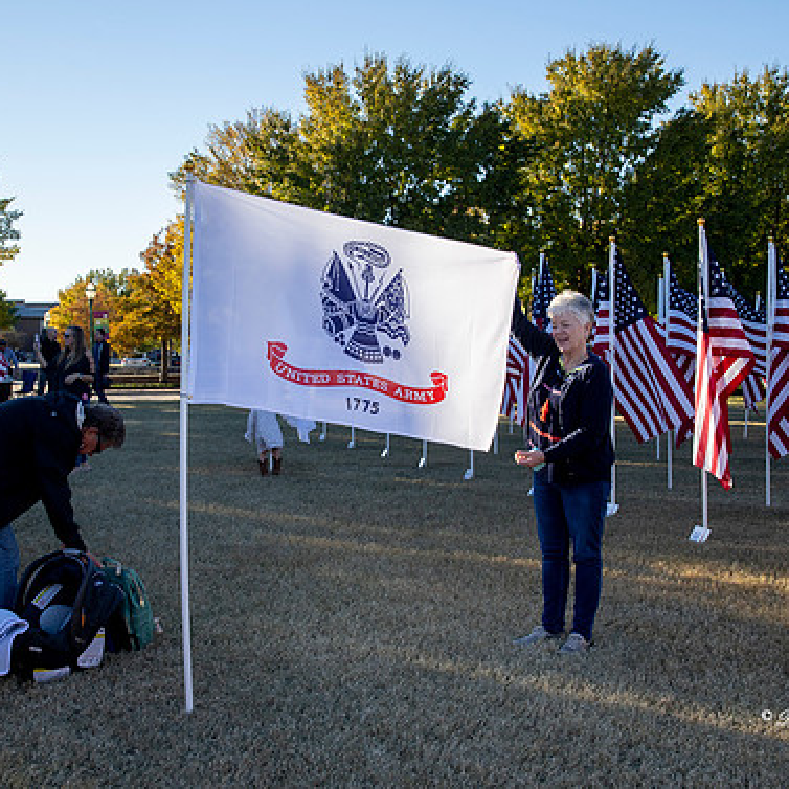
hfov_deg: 34.6
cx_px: 347
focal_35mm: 49
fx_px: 1264
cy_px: 386
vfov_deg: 34.7
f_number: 8
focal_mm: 25
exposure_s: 1/160
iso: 100
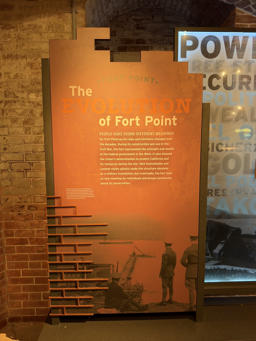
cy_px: 170
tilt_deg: -6.8
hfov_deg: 56.8
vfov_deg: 71.6
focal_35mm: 24
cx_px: 128
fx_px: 237
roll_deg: +0.3
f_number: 1.8
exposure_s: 1/64
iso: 400
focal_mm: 6.93
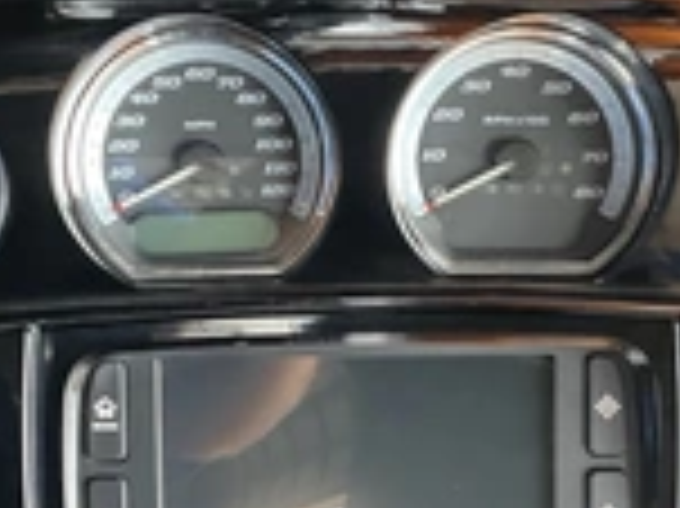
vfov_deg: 19.1
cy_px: 310
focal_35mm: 77
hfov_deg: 25.4
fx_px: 1511
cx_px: 333
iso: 100
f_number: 1.8
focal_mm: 3
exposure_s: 1/60
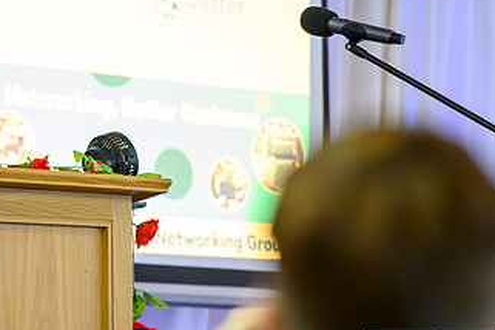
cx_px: 63
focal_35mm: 187
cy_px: 126
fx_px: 2571
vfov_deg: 7.3
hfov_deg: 10.9
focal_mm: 101
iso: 12800
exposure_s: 1/200
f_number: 2.8
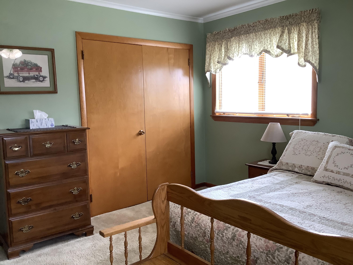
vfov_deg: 45.4
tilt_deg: -7.8
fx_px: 316
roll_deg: +0.4
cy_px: 132
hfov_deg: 58.4
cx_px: 176
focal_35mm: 31
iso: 160
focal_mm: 3.3
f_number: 2.4
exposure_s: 1/60
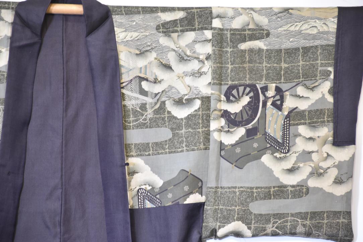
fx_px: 1845
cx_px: 182
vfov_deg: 7.5
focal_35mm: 183
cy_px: 121
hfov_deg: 11.2
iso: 400
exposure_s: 1/8
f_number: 5.6
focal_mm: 122
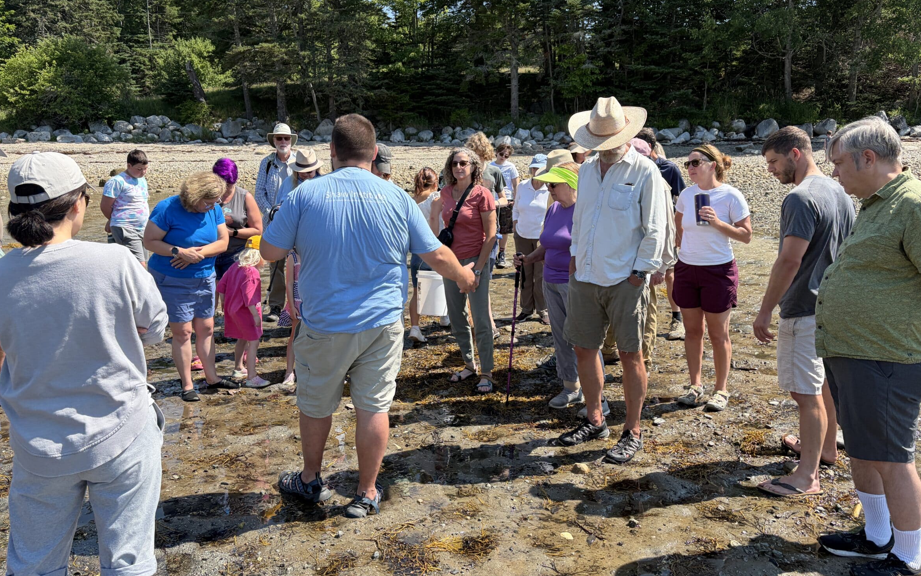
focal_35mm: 30
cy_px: 261
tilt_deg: -7.6
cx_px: 478
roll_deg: +0.3
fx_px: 753
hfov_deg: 62.9
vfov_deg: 41.8
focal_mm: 5.96
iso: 50
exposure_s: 1/1517
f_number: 1.6
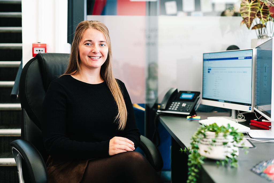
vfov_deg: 27.0
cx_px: 137
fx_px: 381
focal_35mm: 50
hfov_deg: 39.6
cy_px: 92
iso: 640
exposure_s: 1/200
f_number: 2
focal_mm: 50
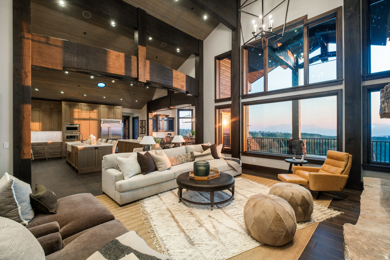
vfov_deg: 77.3
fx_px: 163
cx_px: 195
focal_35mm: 15
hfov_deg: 100.4
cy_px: 130
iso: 400
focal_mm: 10
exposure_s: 1/250
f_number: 4
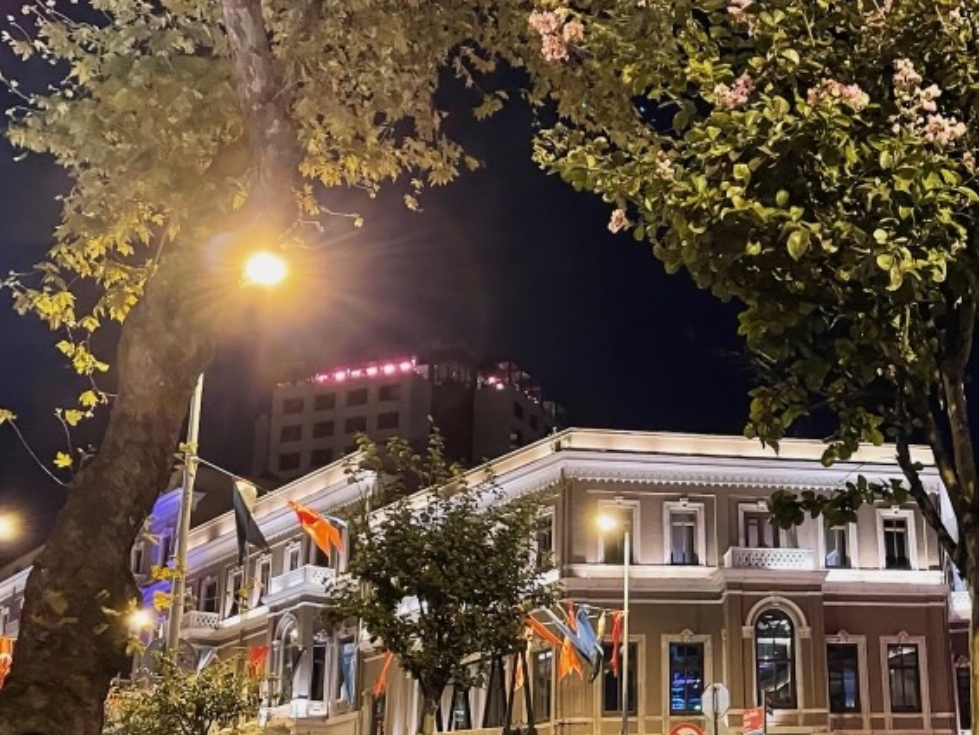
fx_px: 1330
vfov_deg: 30.6
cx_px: 832
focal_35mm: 47
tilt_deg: +15.9
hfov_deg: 38.3
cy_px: 512
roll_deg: +2.3
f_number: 1.6
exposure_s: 1/25
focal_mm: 4.2
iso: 640
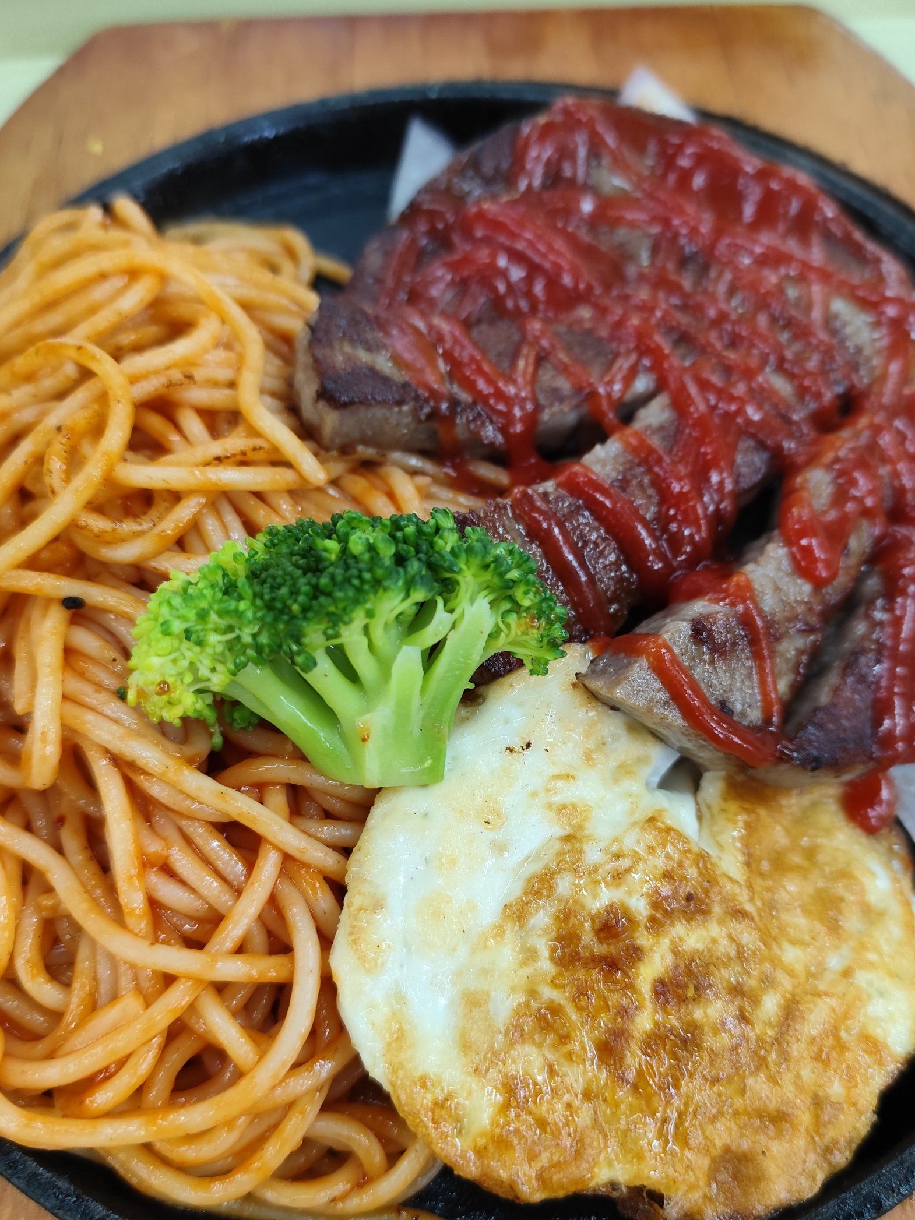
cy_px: 664
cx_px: 486
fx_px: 1058
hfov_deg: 46.8
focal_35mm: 30
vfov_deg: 59.9
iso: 500
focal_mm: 6.14
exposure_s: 1/100
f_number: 1.65
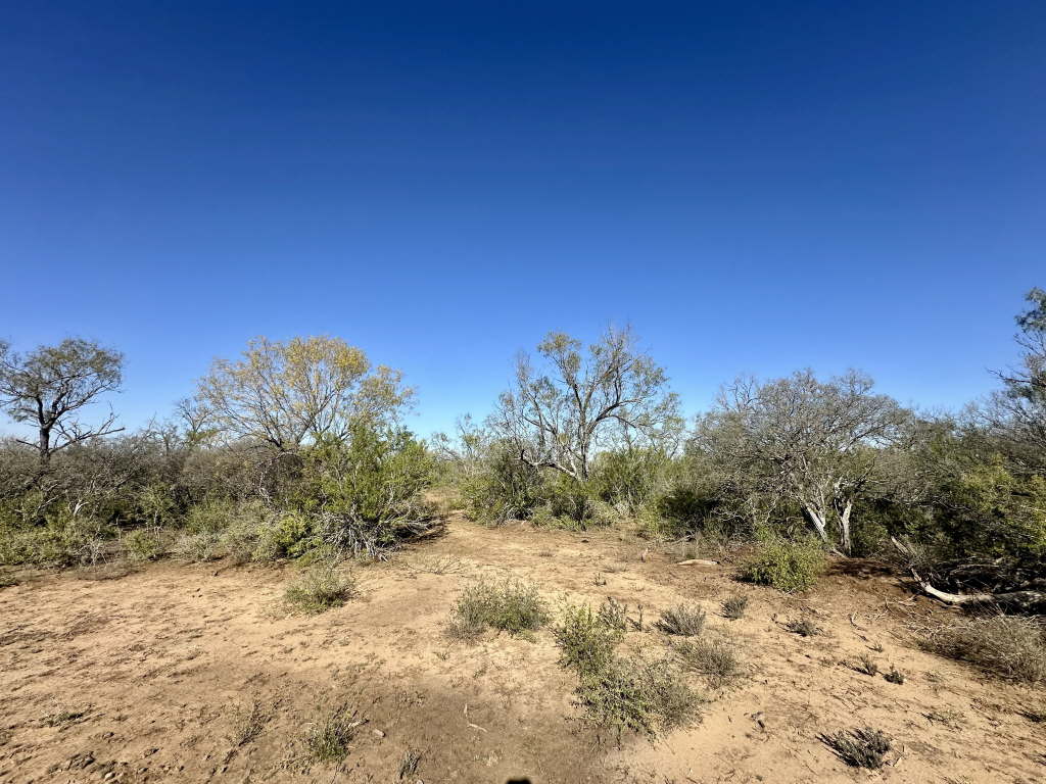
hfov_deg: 102.1
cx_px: 523
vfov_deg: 85.7
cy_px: 392
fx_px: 423
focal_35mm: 14
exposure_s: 1/2212
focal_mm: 2.22
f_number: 2.2
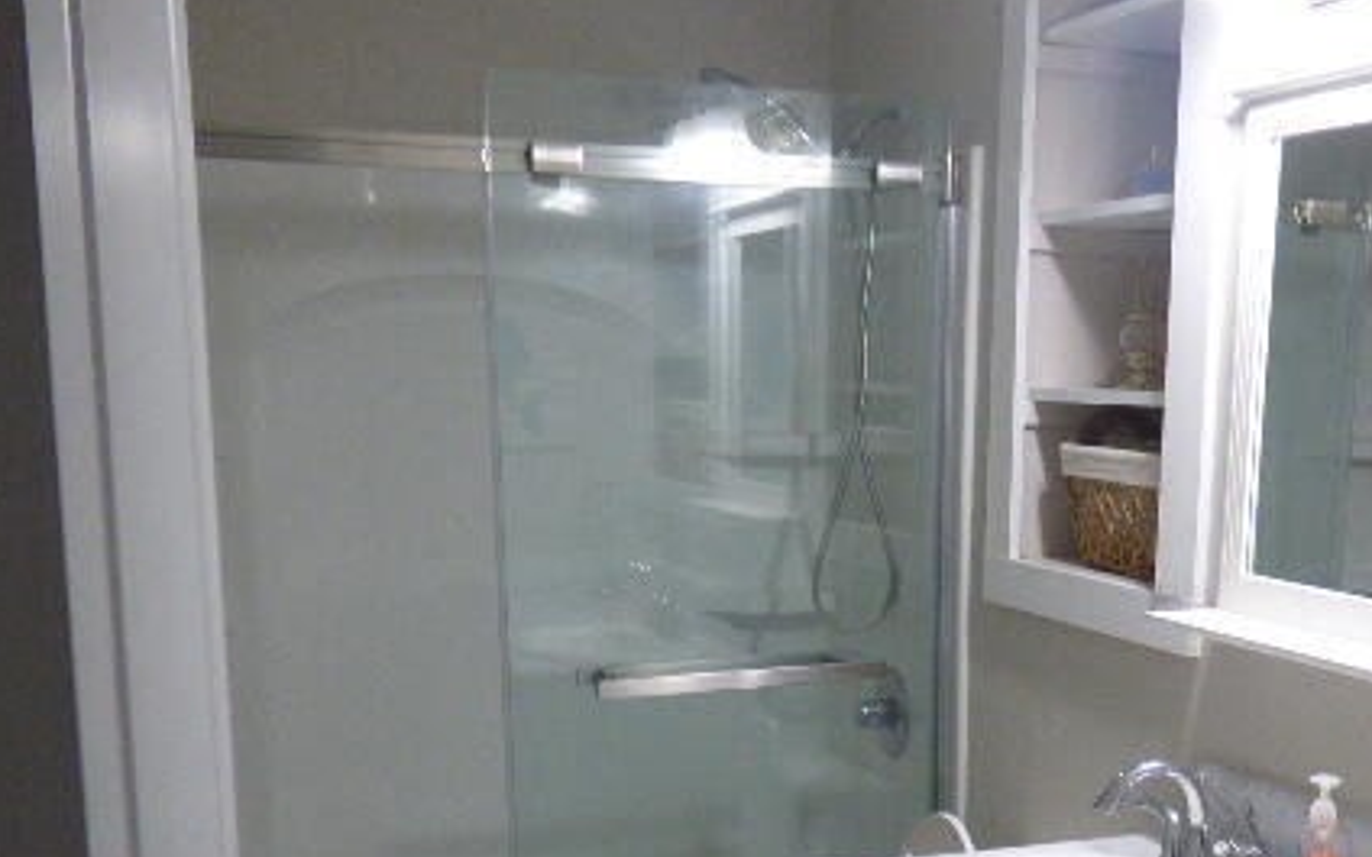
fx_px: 1795
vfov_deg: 26.0
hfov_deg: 41.3
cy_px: 766
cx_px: 913
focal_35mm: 48
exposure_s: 1/60
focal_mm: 5.29
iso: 400
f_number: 3.3
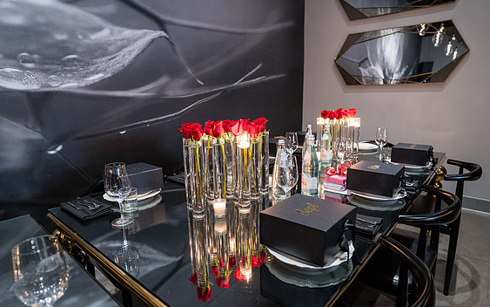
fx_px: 280
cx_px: 251
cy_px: 159
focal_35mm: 21
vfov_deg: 57.3
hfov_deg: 82.3
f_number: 2.8
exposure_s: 1/20
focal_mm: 19
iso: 2000
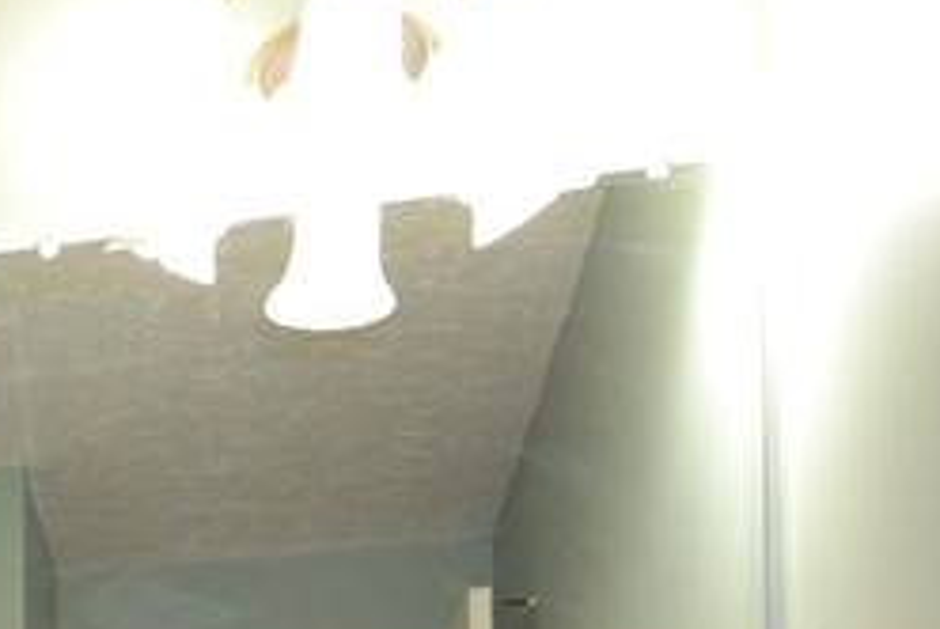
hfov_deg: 25.3
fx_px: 1779
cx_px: -296
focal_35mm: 68
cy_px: 1123
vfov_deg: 16.7
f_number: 3.2
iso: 400
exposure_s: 1/60
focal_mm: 11
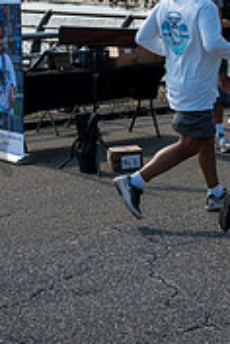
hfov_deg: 13.2
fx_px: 977
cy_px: 50
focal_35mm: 102
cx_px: 251
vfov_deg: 19.7
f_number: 5
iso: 400
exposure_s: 1/2000
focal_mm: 31
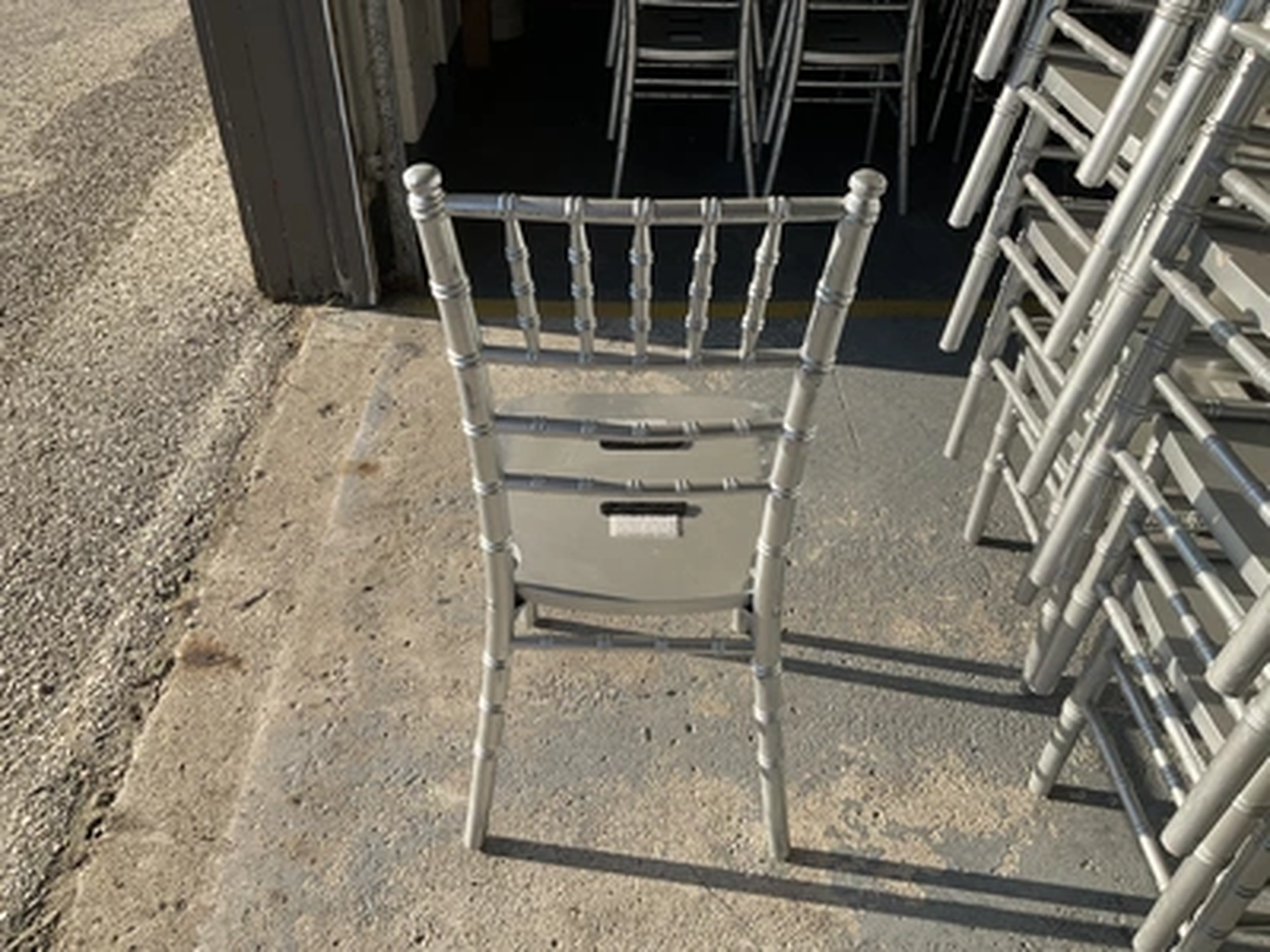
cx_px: 635
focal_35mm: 29
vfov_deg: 48.2
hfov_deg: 61.7
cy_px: 476
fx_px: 1064
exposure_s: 1/978
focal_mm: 3
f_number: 1.8
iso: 25
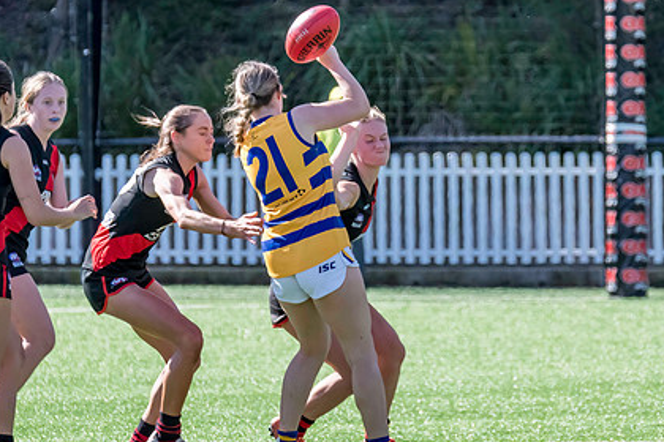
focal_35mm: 755
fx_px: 13924
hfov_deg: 2.7
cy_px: 179
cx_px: 324
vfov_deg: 1.8
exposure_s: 1/1600
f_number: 7.1
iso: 800
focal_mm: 290
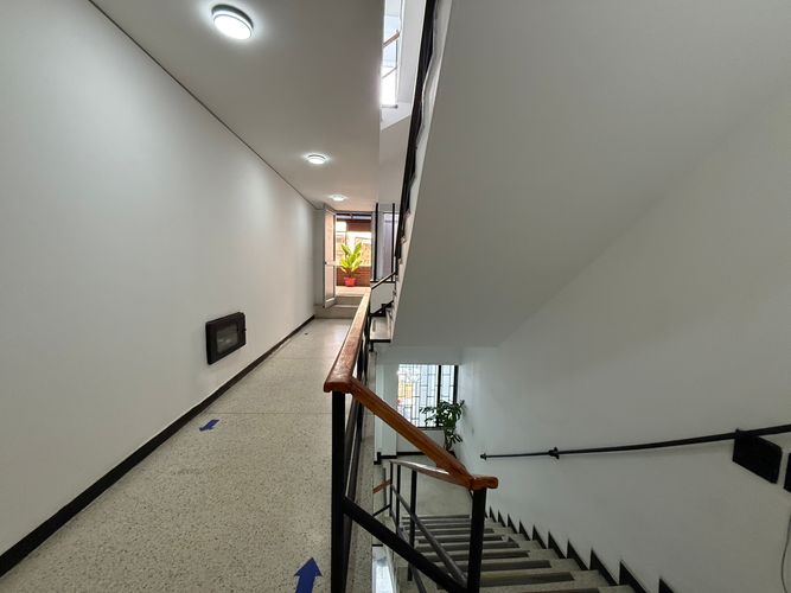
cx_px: 396
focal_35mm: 14
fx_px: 320
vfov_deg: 85.7
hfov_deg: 102.1
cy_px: 296
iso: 500
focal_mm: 2.22
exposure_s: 1/120
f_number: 2.2
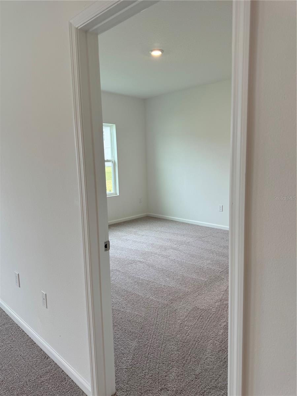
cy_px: 198
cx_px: 148
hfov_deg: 56.8
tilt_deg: -6.7
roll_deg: +1.7
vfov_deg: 71.6
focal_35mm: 24
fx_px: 275
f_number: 1.78
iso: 80
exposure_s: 1/120
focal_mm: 6.76
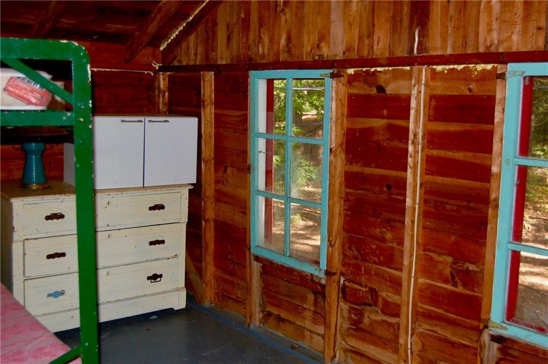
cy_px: 182
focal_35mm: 39
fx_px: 593
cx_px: 274
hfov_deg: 49.6
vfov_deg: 34.1
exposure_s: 1/60
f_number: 4.2
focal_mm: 26
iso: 400
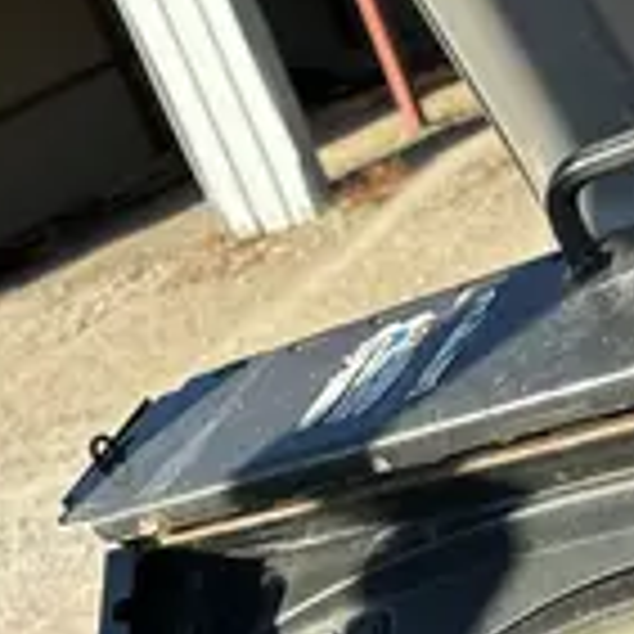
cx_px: 396
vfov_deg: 18.4
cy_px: 744
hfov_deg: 19.3
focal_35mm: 90
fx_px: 1865
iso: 50
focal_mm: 5.96
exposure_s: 1/1783
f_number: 1.6
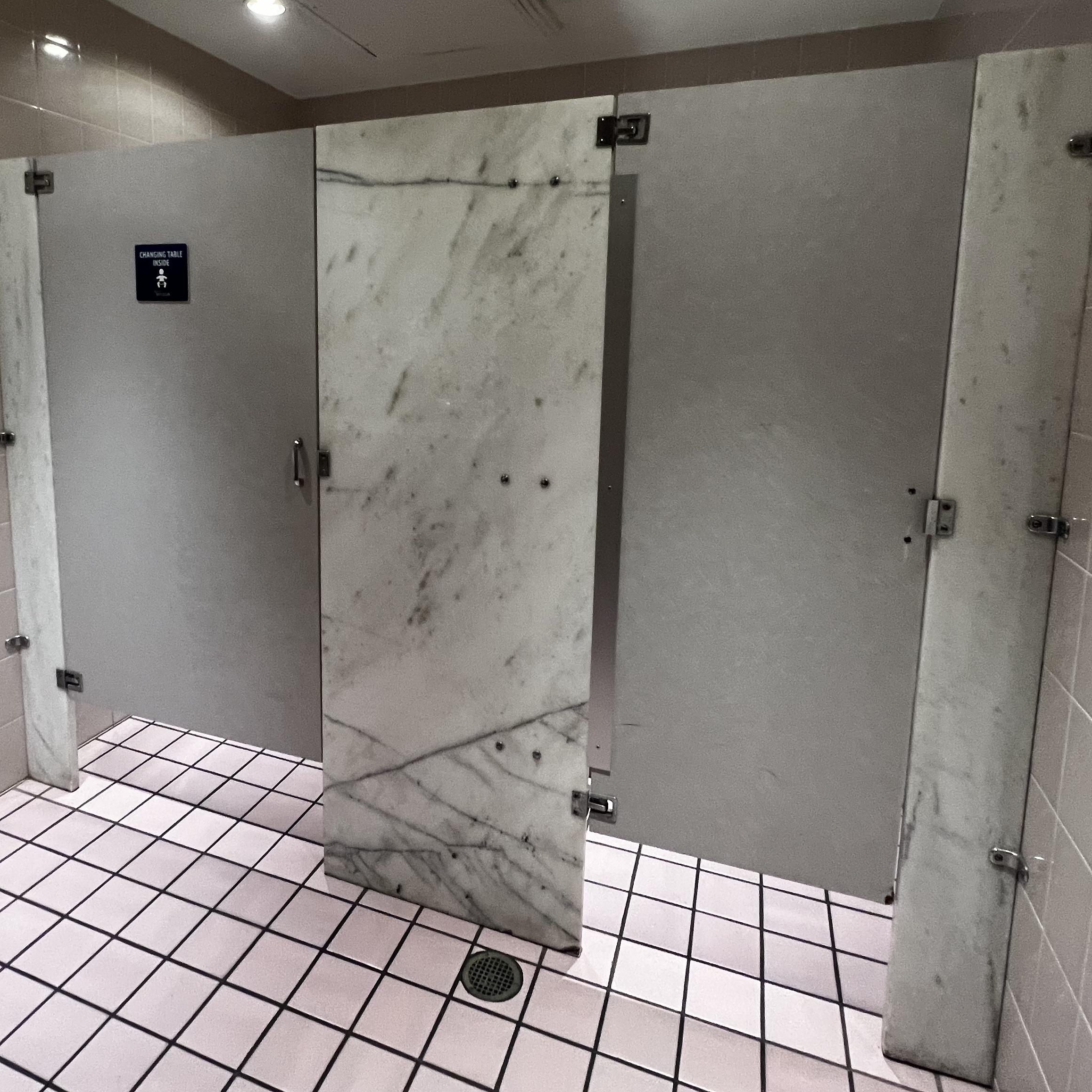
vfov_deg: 74.0
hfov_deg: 74.2
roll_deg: -0.1
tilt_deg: -6.8
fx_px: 714
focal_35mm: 20
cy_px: 435
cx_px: 451
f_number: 1.8
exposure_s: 1/60
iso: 250
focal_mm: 1.57
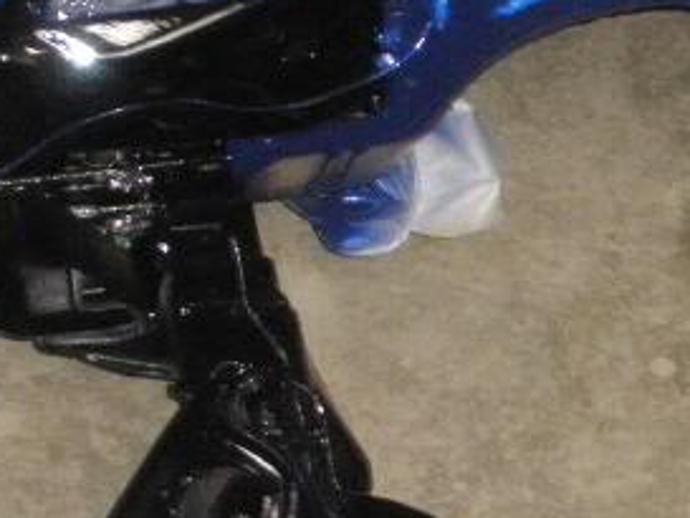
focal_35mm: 135
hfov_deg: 14.2
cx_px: 794
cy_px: 139
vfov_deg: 11.0
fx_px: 2692
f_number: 3.5
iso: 640
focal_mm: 6.3
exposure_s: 1/30
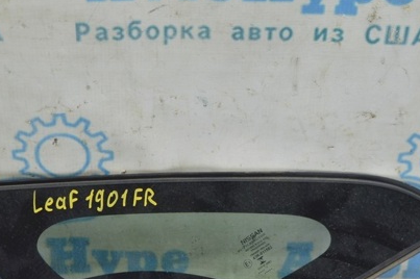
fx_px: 860
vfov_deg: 18.3
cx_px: 158
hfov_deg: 27.3
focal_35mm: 74
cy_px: 207
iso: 400
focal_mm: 31
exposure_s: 1/20
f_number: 5.6
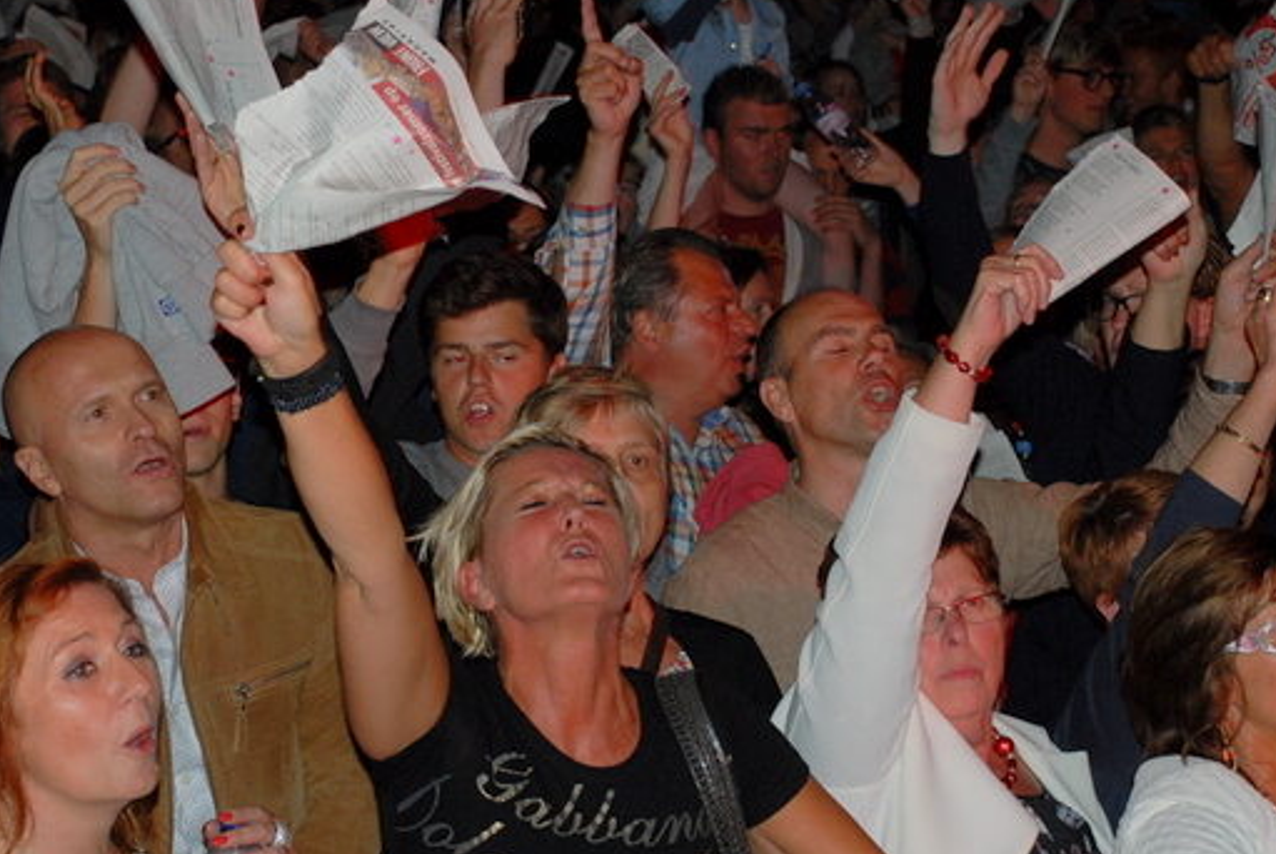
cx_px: 634
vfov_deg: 14.7
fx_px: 3300
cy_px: 385
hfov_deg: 21.9
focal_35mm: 93
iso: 320
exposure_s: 1/60
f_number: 4.8
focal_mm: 44
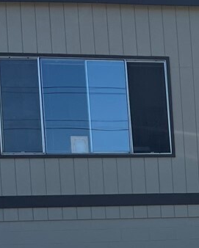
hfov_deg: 10.5
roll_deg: +2.5
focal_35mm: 120
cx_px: 518
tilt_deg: -1.2
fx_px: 882
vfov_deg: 15.5
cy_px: 280
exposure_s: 1/2967
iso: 50
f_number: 1.6
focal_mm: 5.1
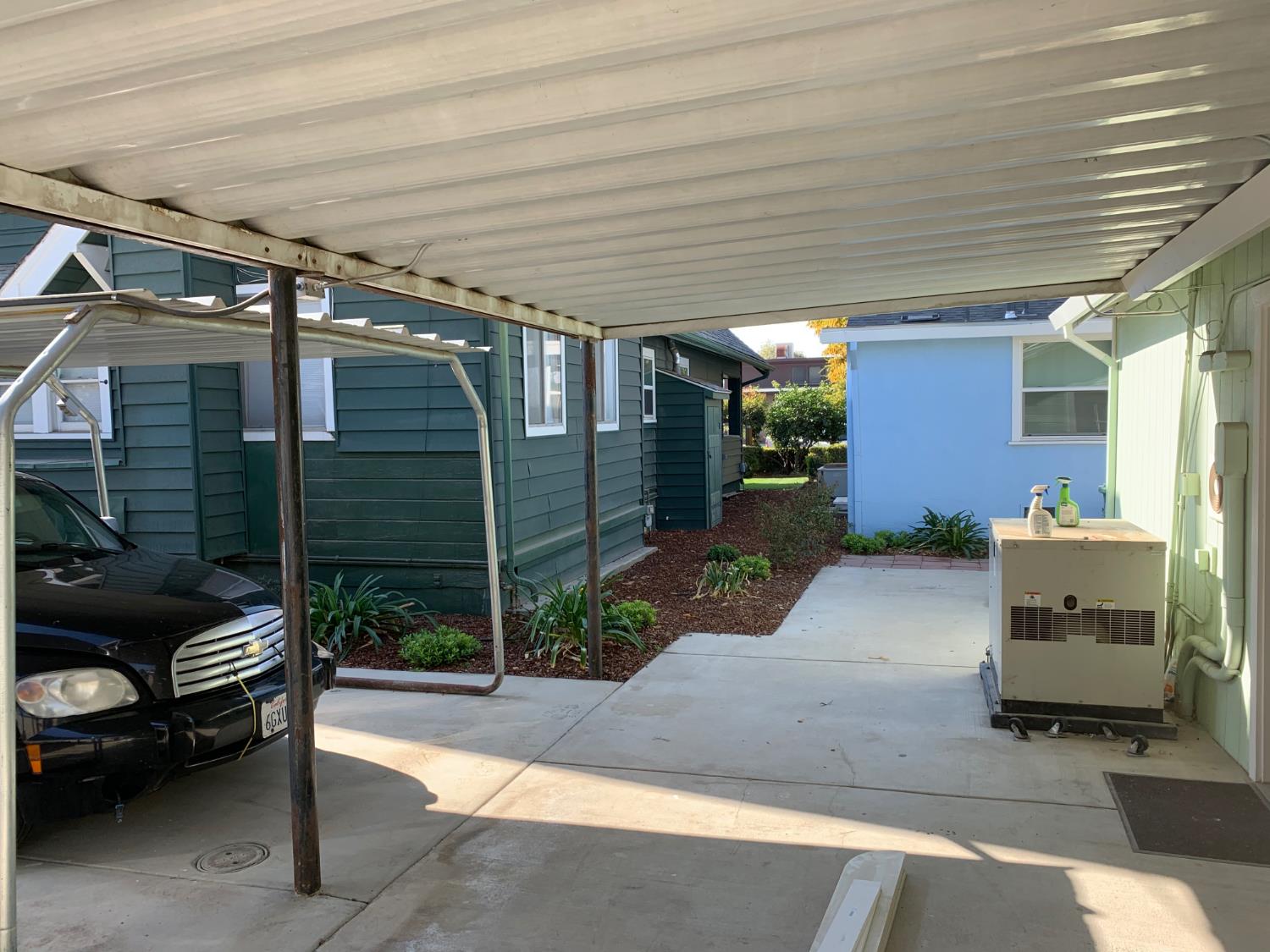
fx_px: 954
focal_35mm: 26
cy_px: 476
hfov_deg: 67.3
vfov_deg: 53.1
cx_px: 635
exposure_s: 1/502
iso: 25
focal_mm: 4.25
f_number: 1.8
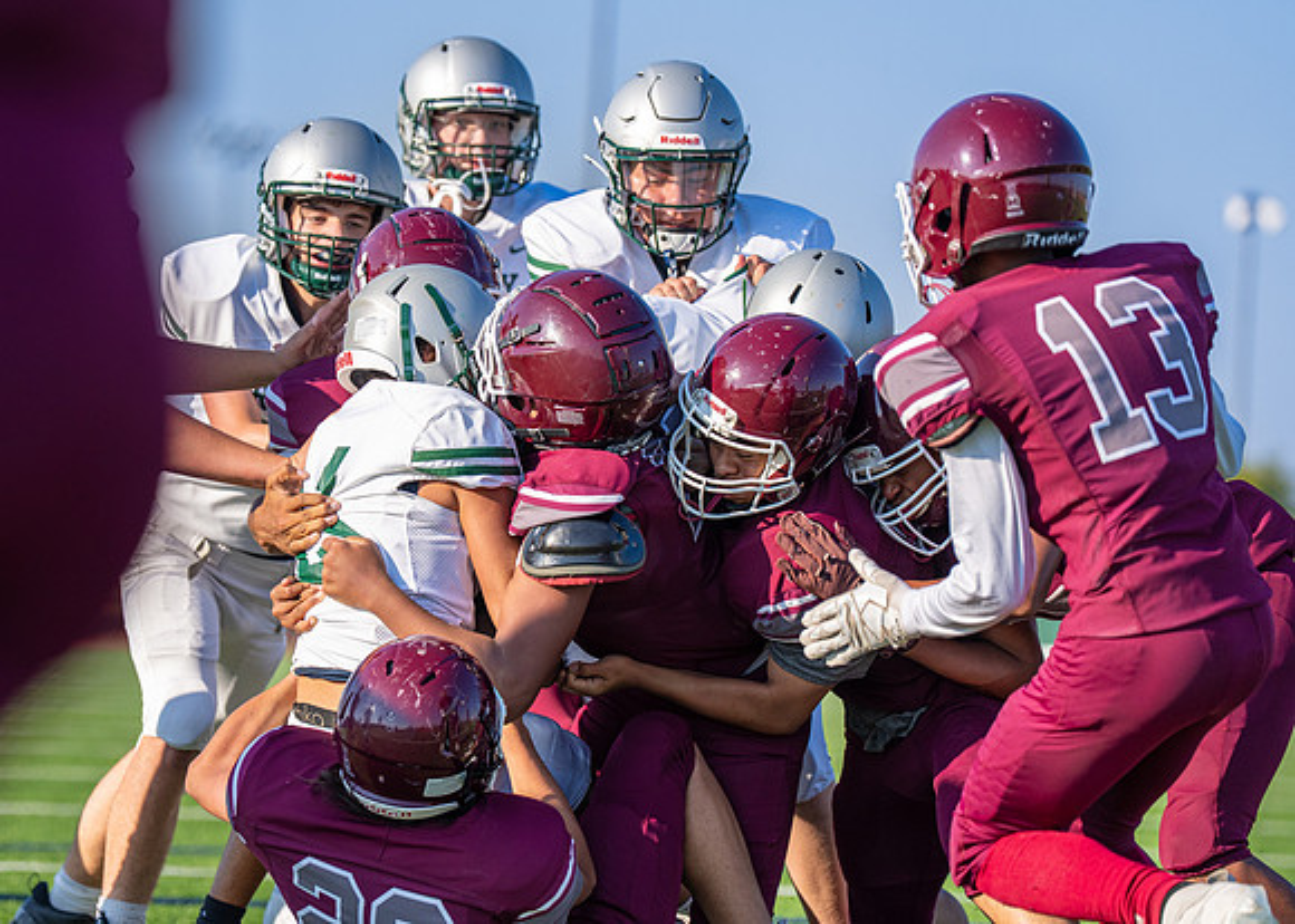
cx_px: 534
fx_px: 7811
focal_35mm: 212
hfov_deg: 9.5
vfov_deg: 6.8
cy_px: 490
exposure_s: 1/2500
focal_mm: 144
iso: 125
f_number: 2.8
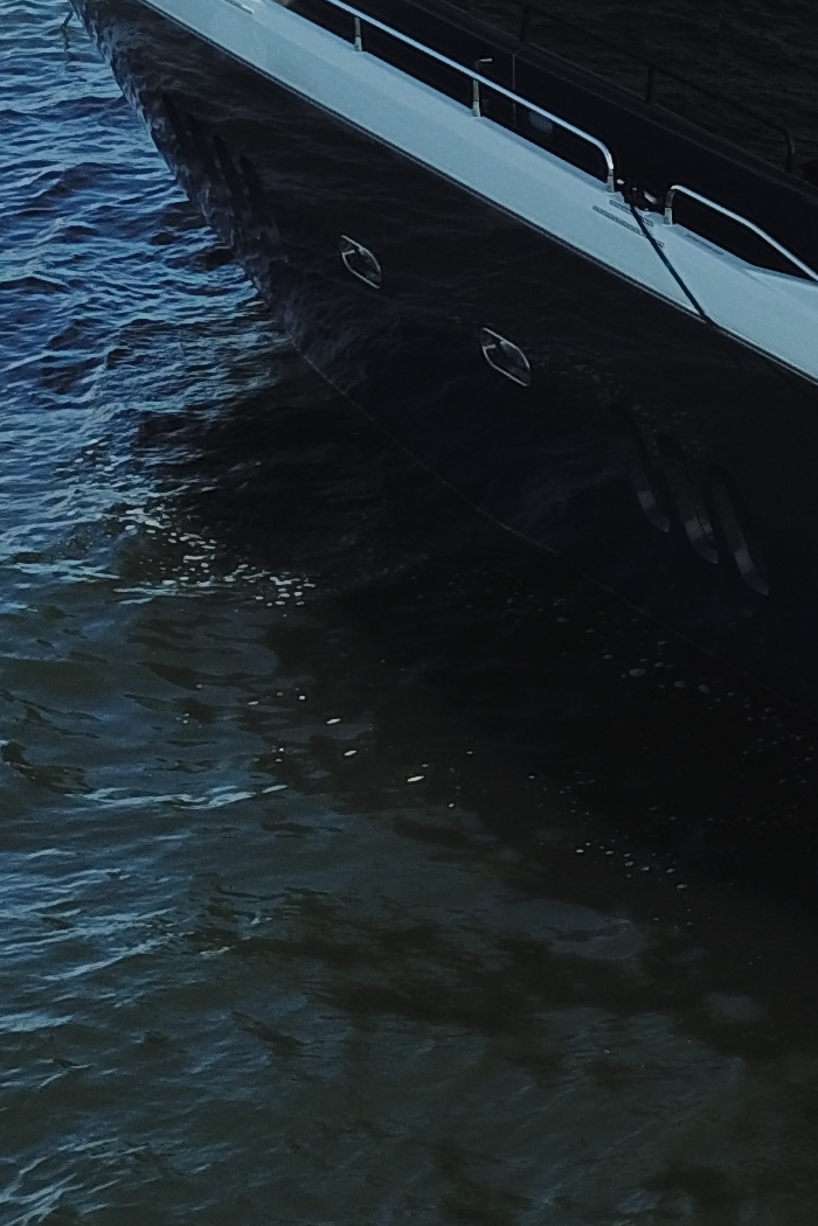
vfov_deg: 19.7
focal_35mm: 103
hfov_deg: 12.3
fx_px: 3510
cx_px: 1414
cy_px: 381
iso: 100
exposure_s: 1/1600
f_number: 2.2
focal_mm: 4.73
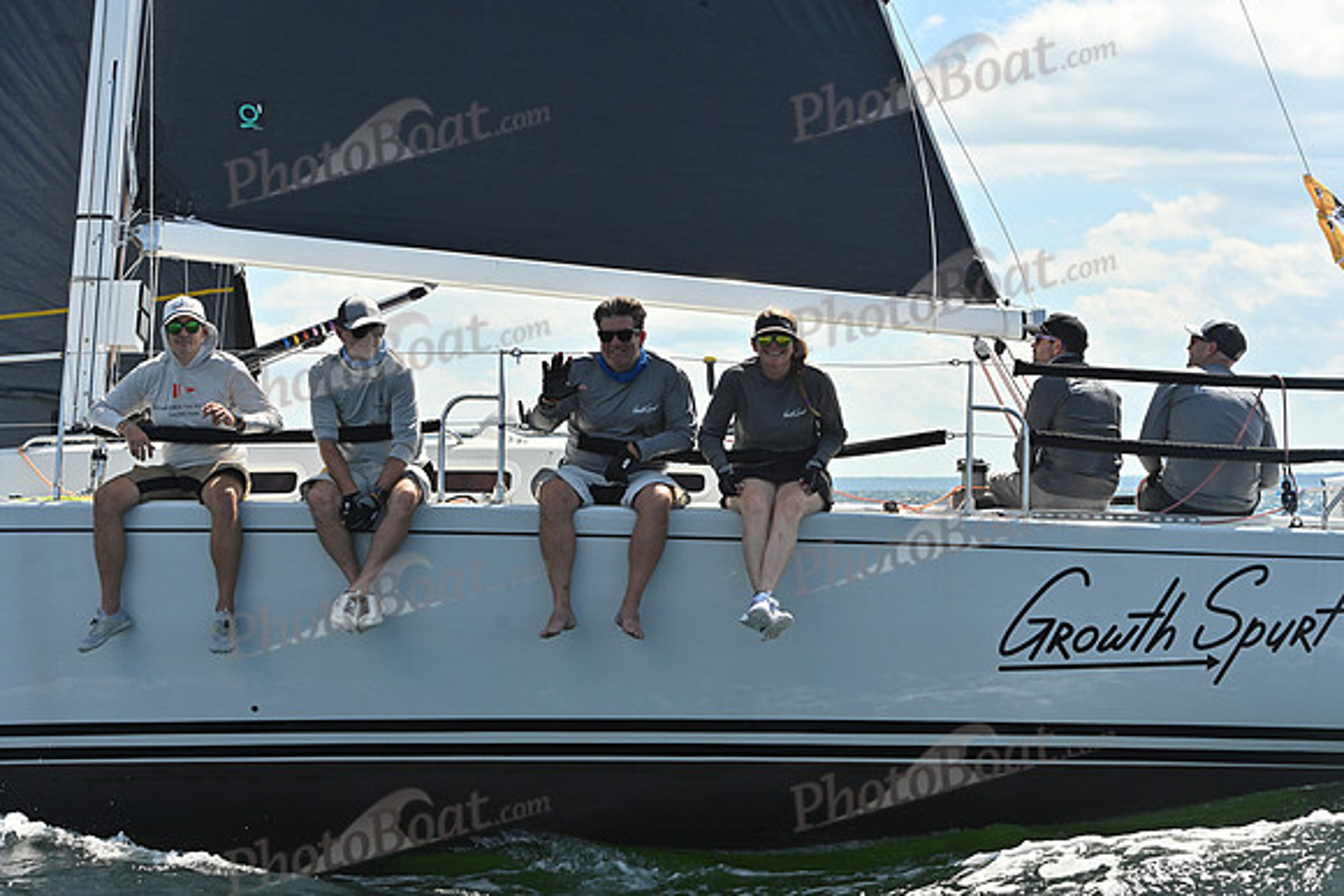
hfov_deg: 28.8
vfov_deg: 19.5
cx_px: 672
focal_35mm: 70
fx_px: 2614
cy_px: 448
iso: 250
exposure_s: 1/1250
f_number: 6.3
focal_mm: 70
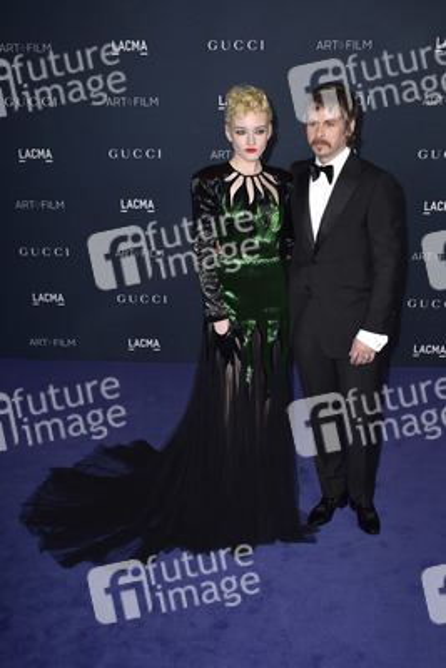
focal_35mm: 35
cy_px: 334
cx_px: 223
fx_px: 650
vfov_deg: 54.4
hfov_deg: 37.9
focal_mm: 35
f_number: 6.3
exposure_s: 1/250
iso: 500
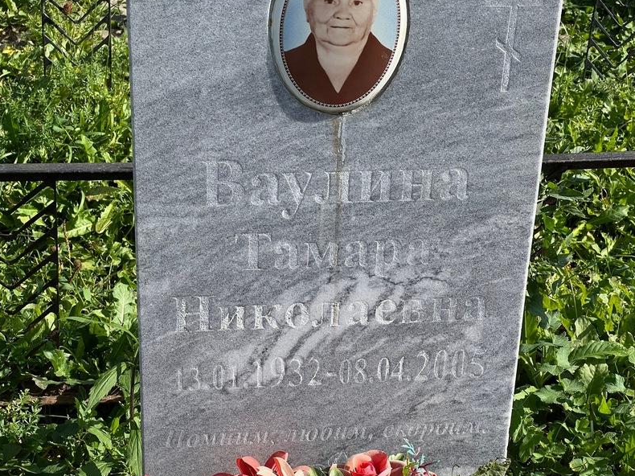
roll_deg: -1.8
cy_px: 237
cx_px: 317
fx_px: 1430
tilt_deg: -28.8
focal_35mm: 78
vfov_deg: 18.9
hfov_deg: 25.0
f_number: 2.8
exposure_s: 1/463
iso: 32
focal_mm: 9
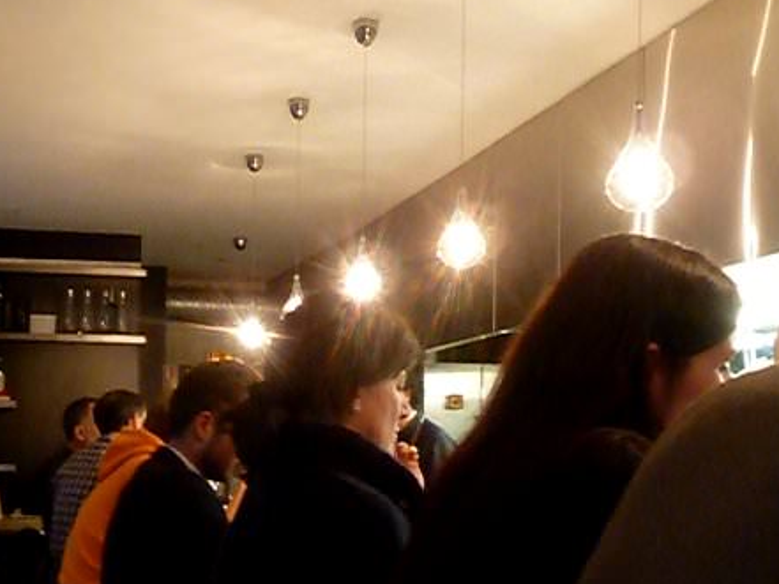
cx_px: 177
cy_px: 480
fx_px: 1306
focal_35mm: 58
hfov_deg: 32.5
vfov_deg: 24.8
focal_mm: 4.1
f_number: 3.3
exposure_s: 1/13
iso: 800
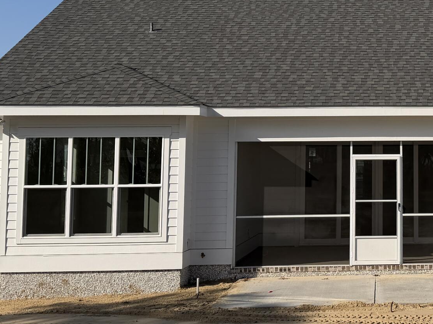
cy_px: 85
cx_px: 423
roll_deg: +0.5
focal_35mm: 65
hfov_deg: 28.2
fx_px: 813
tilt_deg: +4.8
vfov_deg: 22.4
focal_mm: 6.76
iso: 80
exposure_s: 1/6711
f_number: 1.78
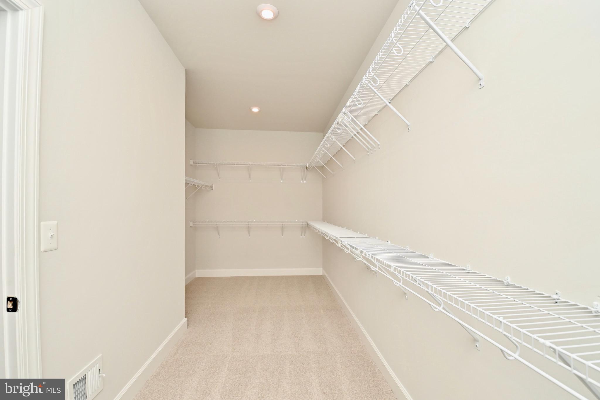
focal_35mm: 15
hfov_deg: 100.4
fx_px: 250
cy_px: 200
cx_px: 300
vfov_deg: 77.3
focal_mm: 10
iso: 200
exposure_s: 1/80
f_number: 7.1
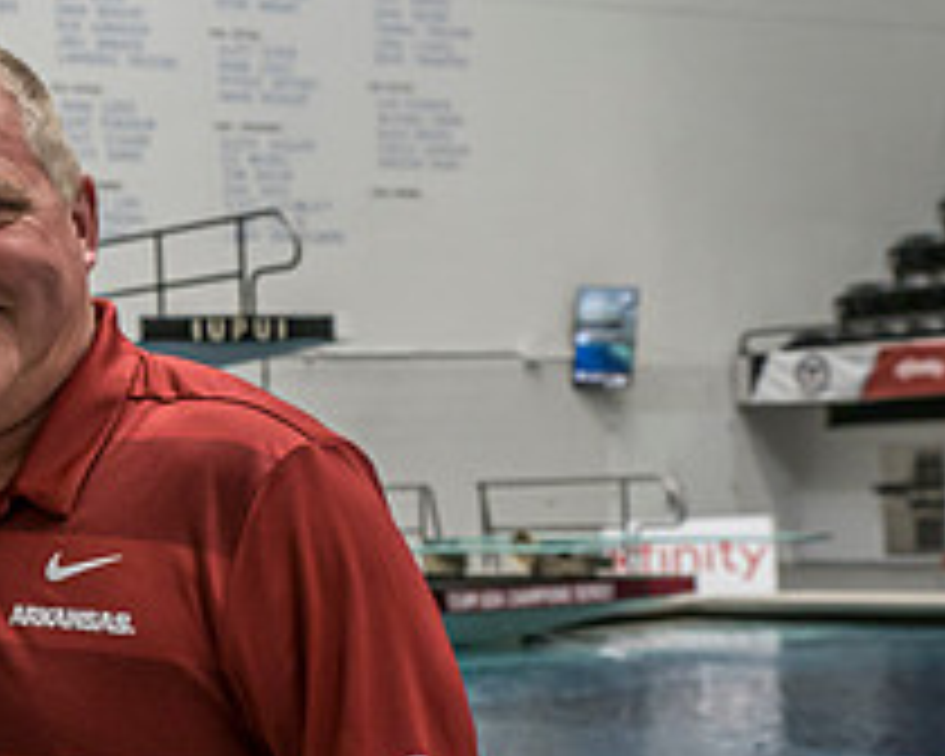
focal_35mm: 97
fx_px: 2713
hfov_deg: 18.7
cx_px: -194
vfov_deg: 15.8
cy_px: 533
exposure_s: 1/160
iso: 500
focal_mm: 18
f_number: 4
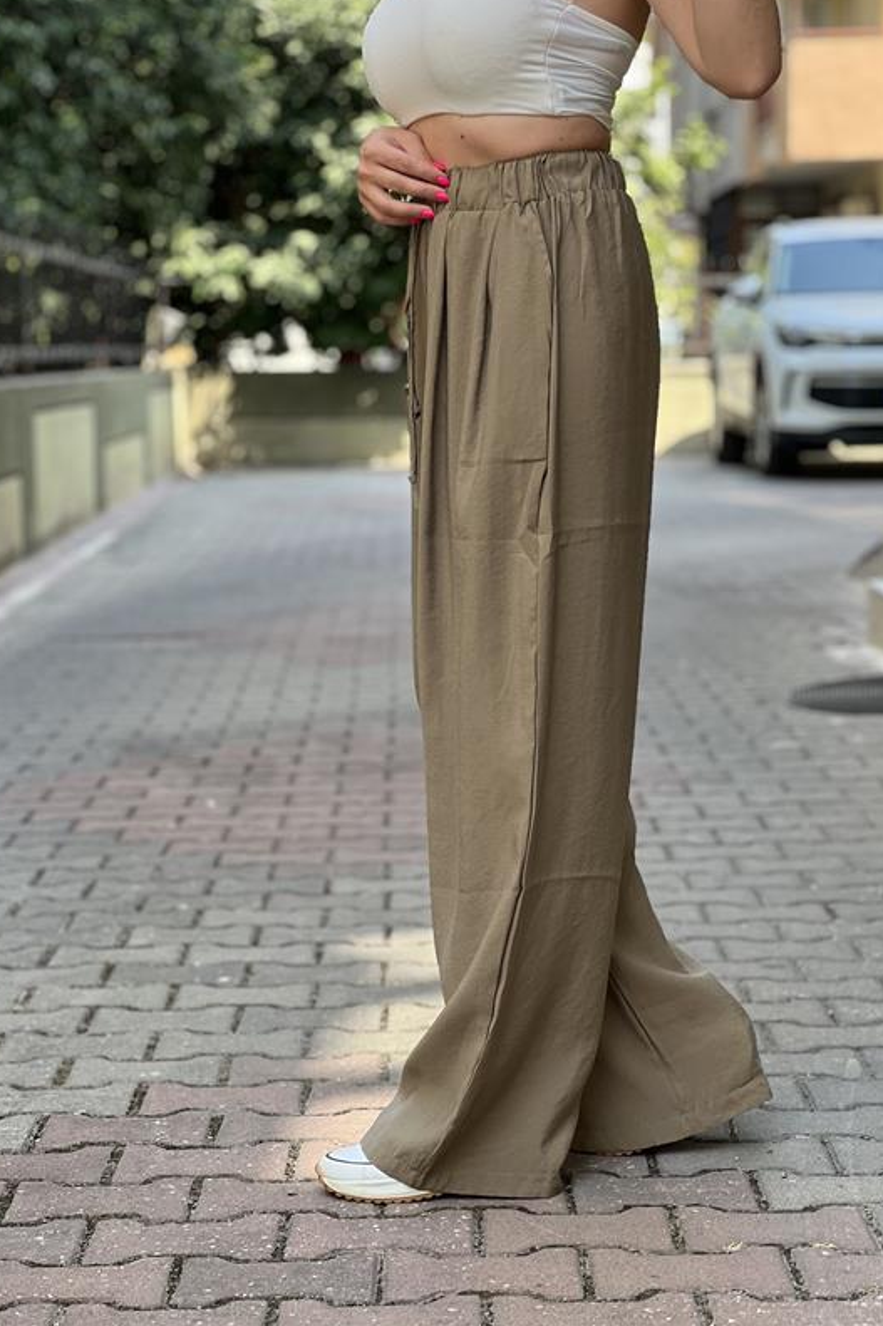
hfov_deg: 16.8
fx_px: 2981
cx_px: 481
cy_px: 659
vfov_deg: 25.1
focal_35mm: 81
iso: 32
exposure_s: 1/121
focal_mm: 9
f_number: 2.8
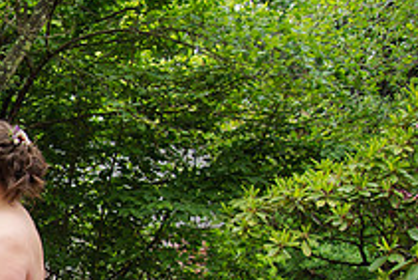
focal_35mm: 70
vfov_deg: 19.0
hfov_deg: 23.8
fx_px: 813
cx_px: -182
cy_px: 269
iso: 250
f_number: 4
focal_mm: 24
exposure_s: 1/400
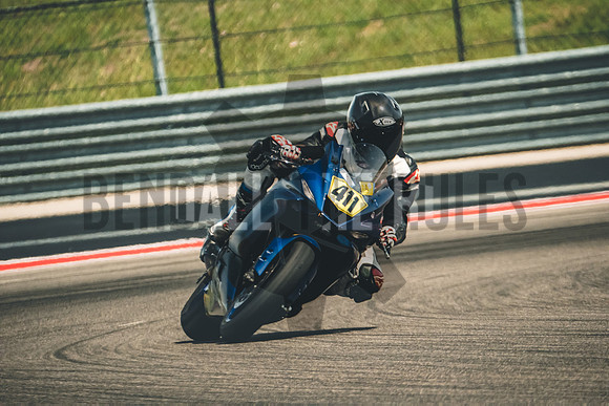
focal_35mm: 502
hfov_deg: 4.1
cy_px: 203
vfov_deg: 2.7
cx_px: 304
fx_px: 8494
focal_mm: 334.9
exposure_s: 1/2500
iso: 1000
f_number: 5.4
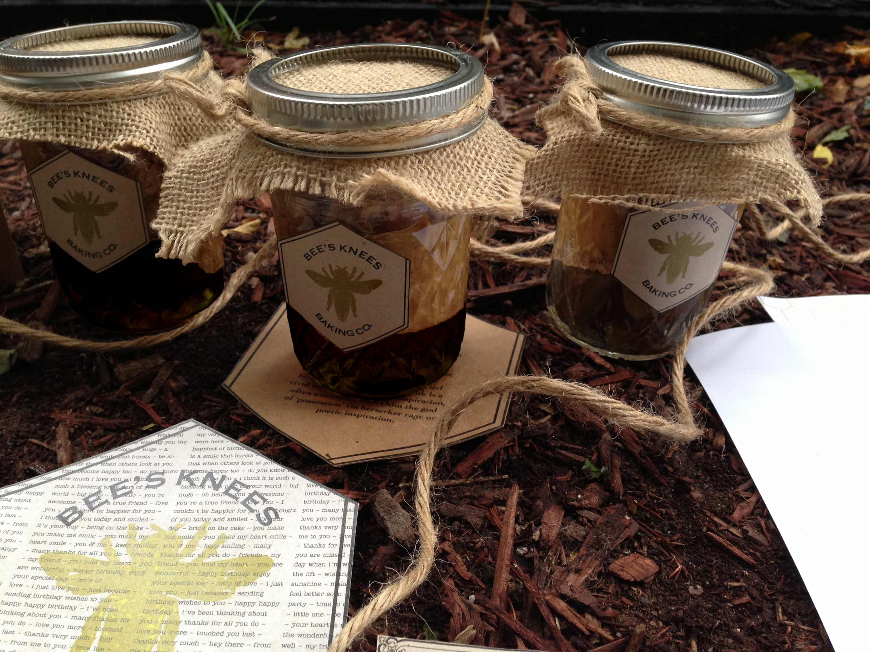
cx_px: 435
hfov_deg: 55.4
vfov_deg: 42.9
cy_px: 326
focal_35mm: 33
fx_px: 829
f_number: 2.4
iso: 100
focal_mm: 4.13
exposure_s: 1/20
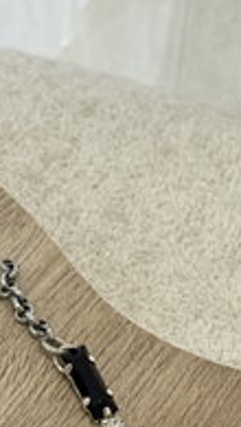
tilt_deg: -50.6
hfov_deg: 8.5
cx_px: 129
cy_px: 266
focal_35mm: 143
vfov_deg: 15.0
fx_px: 1621
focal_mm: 6.76
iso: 125
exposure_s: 1/50
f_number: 1.78
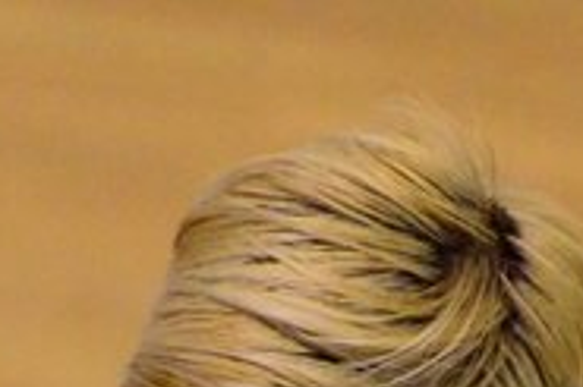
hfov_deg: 1.1
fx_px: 31453
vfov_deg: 0.7
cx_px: 318
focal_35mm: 1944
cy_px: 831
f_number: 5.6
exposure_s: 1/400
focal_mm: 300
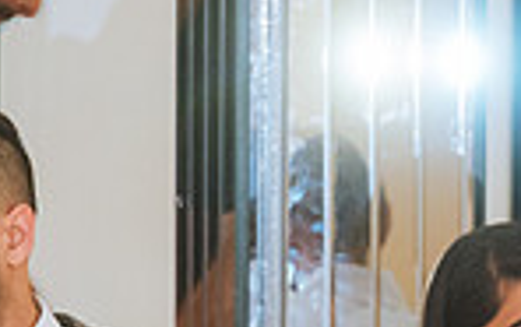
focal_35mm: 757
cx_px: 908
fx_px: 10765
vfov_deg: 1.7
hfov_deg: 2.8
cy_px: 417
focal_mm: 190
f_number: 2.8
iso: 2000
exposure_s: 1/100
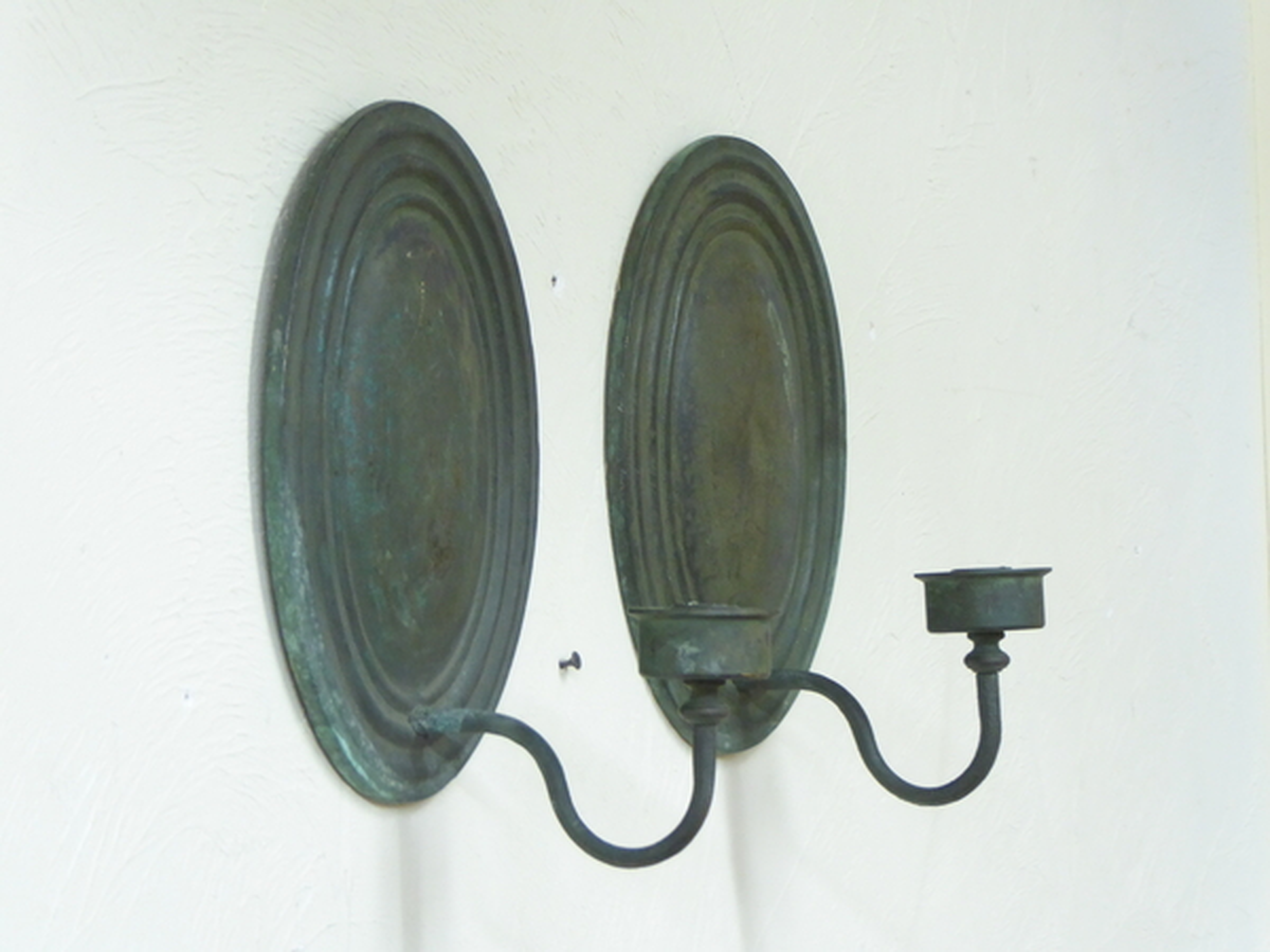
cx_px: 635
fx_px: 4549
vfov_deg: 12.0
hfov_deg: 15.9
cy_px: 476
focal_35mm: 124
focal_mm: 22.3
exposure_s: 1/5
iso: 400
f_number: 5.2
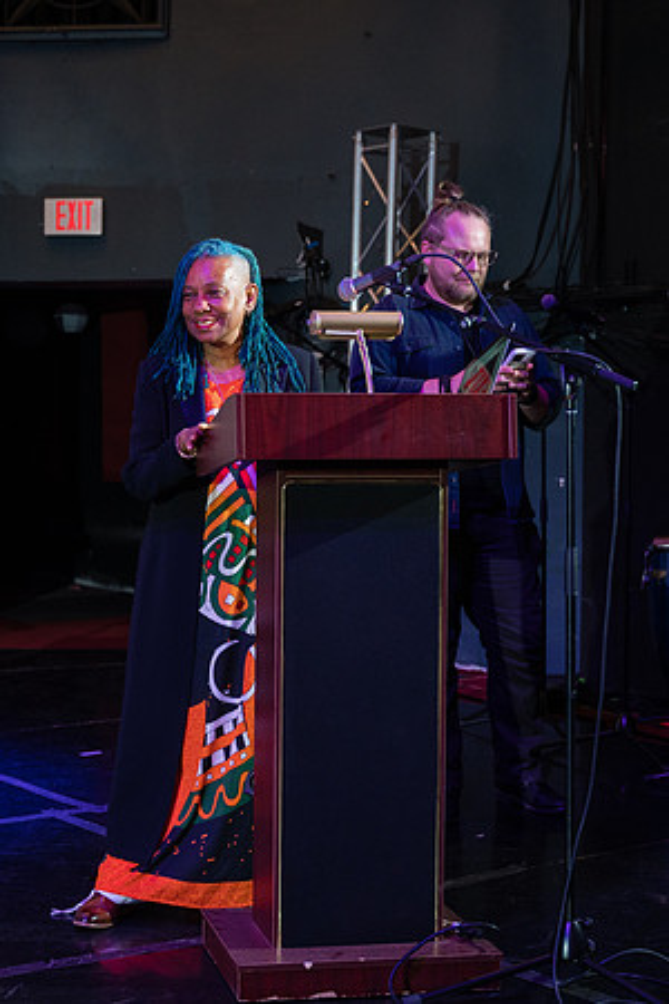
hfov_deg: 21.8
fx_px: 1729
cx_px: 191
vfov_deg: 32.4
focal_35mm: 62
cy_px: 479
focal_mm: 38.7
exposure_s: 1/250
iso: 1600
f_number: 2.8
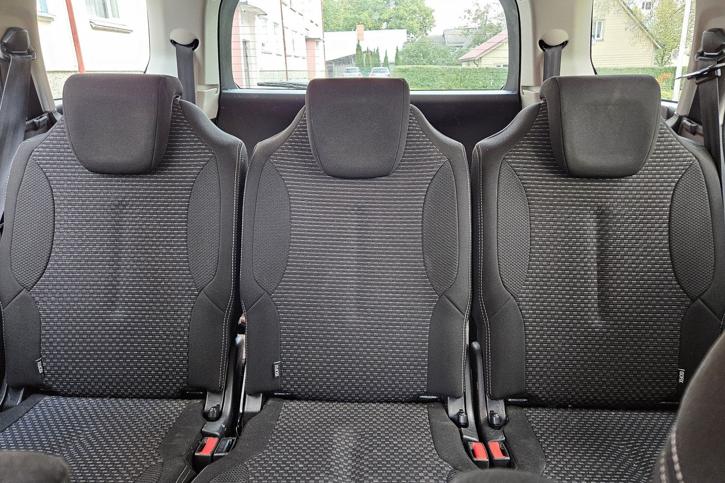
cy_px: 215
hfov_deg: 73.7
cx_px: 363
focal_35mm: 24
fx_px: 483
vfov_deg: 53.0
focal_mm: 5.4
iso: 640
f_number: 1.8
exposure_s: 1/50
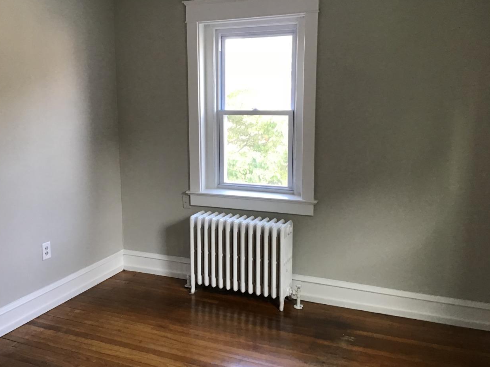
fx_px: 510
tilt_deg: -8.3
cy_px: 177
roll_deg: +0.1
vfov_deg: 39.7
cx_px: 210
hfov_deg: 51.2
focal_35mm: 36
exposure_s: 1/30
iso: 64
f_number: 2.4
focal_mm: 3.3
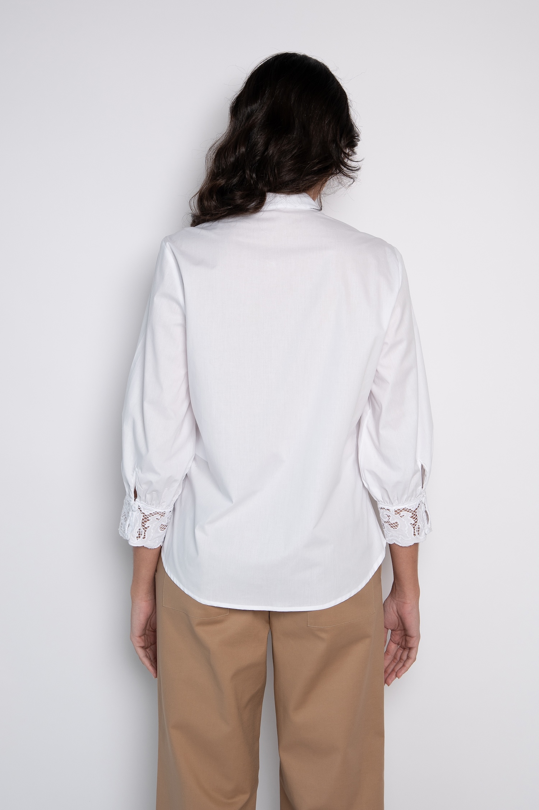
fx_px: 989
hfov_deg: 30.5
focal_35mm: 44
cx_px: 270
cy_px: 405
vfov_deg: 44.5
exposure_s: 1/125
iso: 200
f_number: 5
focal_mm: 44
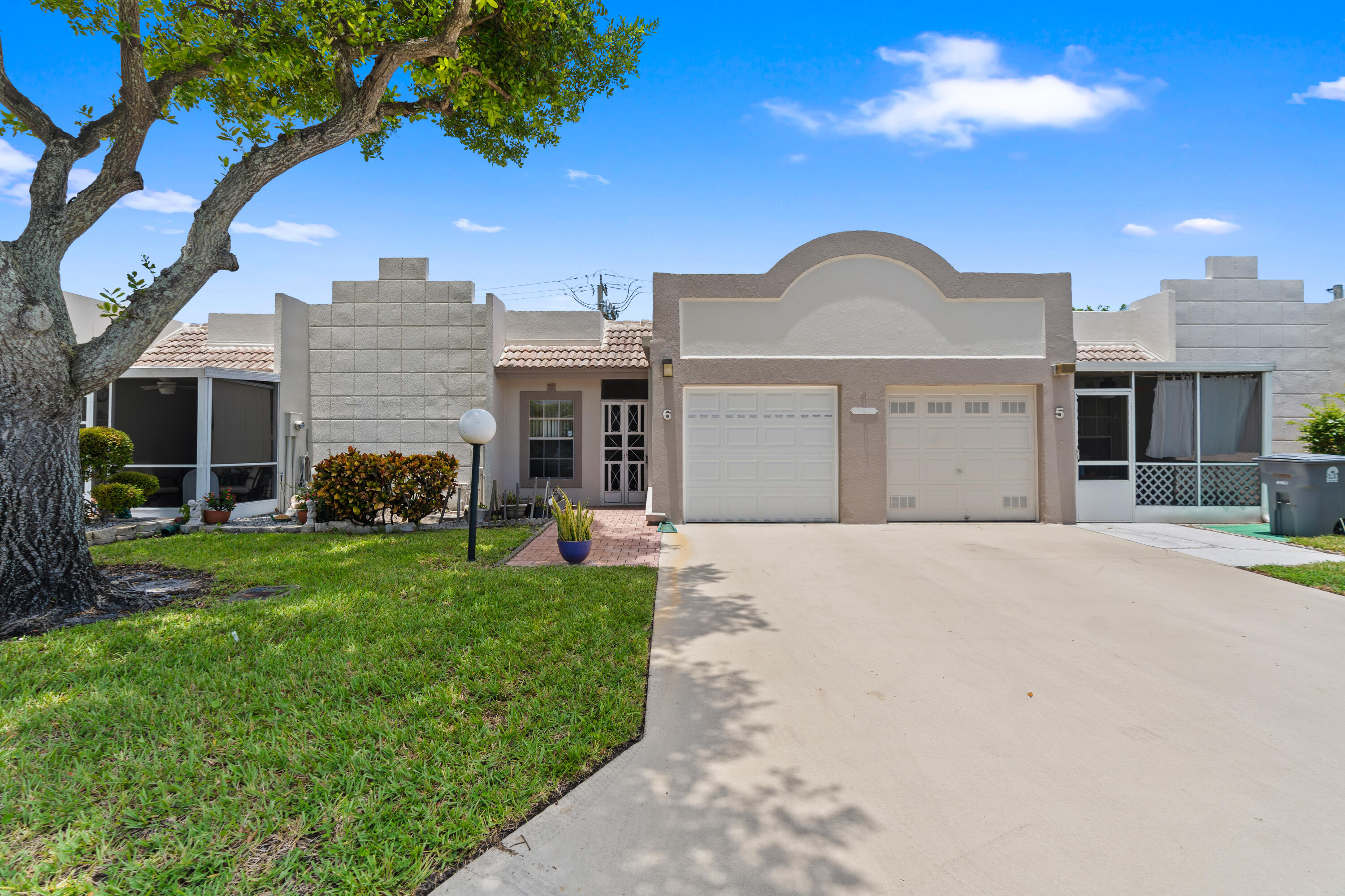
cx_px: 672
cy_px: 448
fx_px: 598
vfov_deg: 73.7
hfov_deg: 96.7
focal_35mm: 16
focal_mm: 16
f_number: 5
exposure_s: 1/60
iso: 100
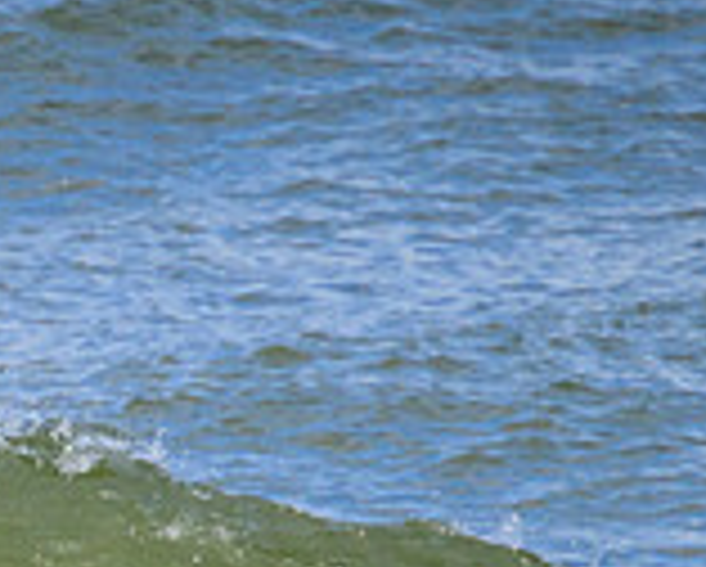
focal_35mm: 2984
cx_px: -369
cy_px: 620
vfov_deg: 0.5
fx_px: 62428
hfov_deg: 0.6
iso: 900
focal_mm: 800
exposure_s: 1/2000
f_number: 11
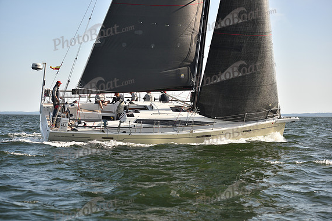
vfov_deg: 19.2
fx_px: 655
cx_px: 165
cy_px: 111
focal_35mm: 71
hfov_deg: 28.5
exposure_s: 1/800
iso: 250
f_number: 4
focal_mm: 70
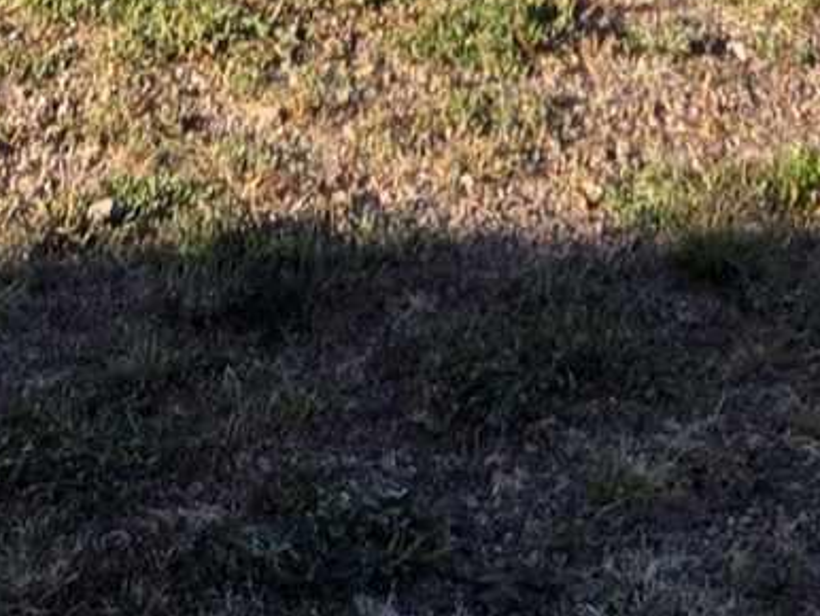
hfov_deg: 10.8
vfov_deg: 6.6
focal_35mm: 183
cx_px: 144
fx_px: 4338
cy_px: -1761
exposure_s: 1/1453
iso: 25
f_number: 1.8
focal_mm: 5.4
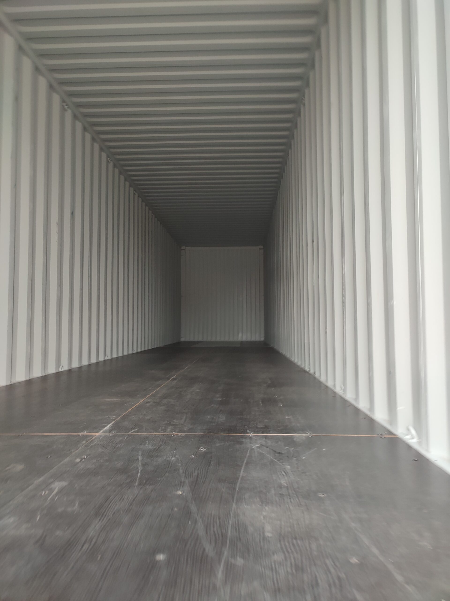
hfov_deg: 54.9
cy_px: 300
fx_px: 433
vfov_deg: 69.4
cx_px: 225
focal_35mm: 25
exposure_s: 1/33
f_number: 1.9
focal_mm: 6.04
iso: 206
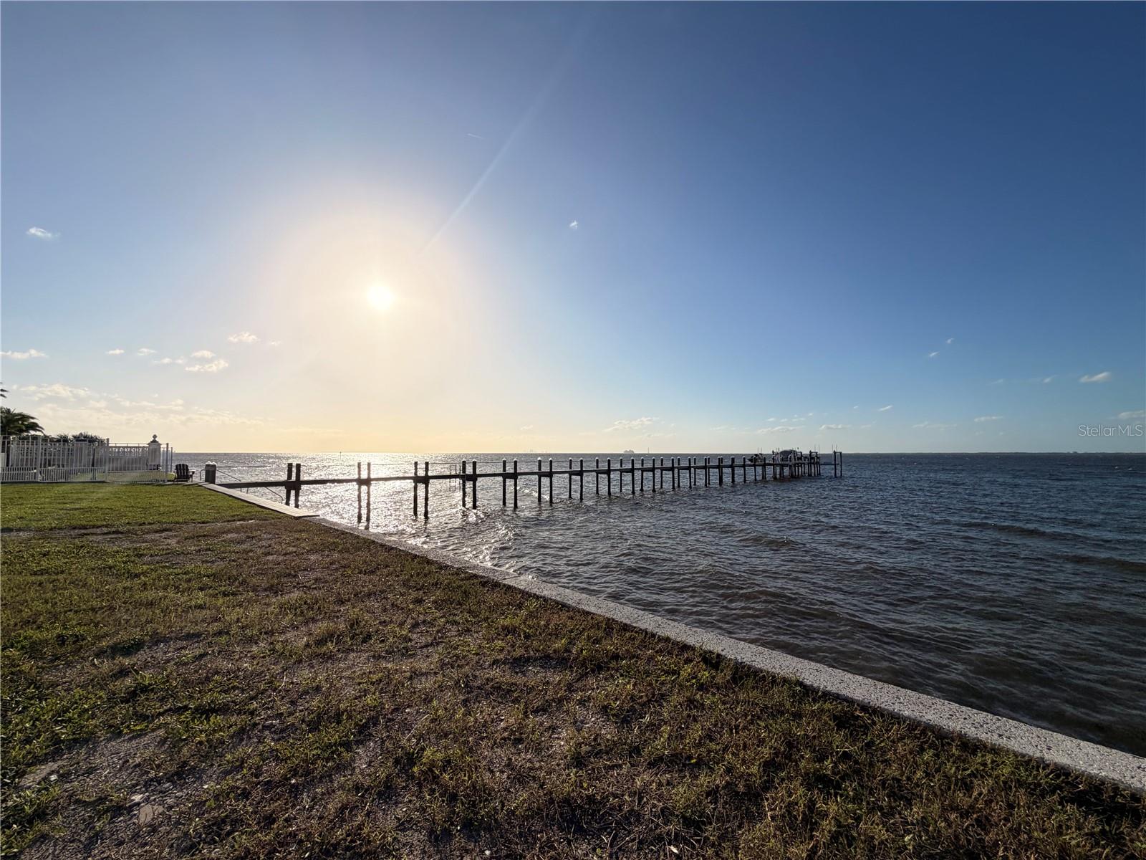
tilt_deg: +2.9
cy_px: 430
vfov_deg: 85.7
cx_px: 573
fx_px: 463
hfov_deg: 102.1
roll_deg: -0.2
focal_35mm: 14
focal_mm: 2.22
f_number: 2.2
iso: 32
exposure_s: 1/4762
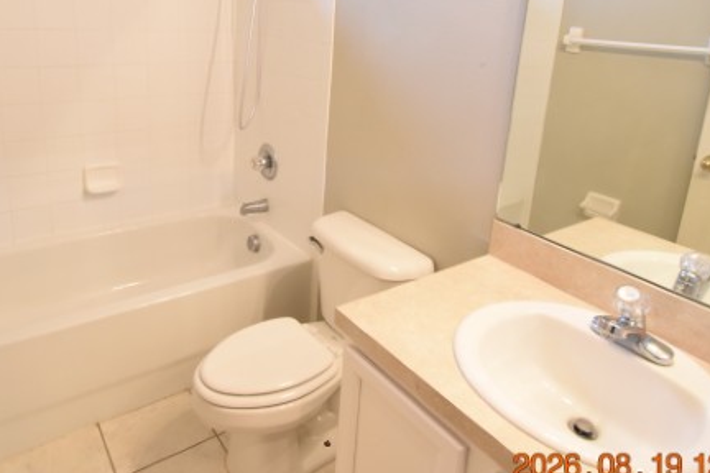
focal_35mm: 25
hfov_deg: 71.0
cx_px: 296
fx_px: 493
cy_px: 131
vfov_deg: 49.7
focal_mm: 10
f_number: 3.5
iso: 1600
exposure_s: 1/60
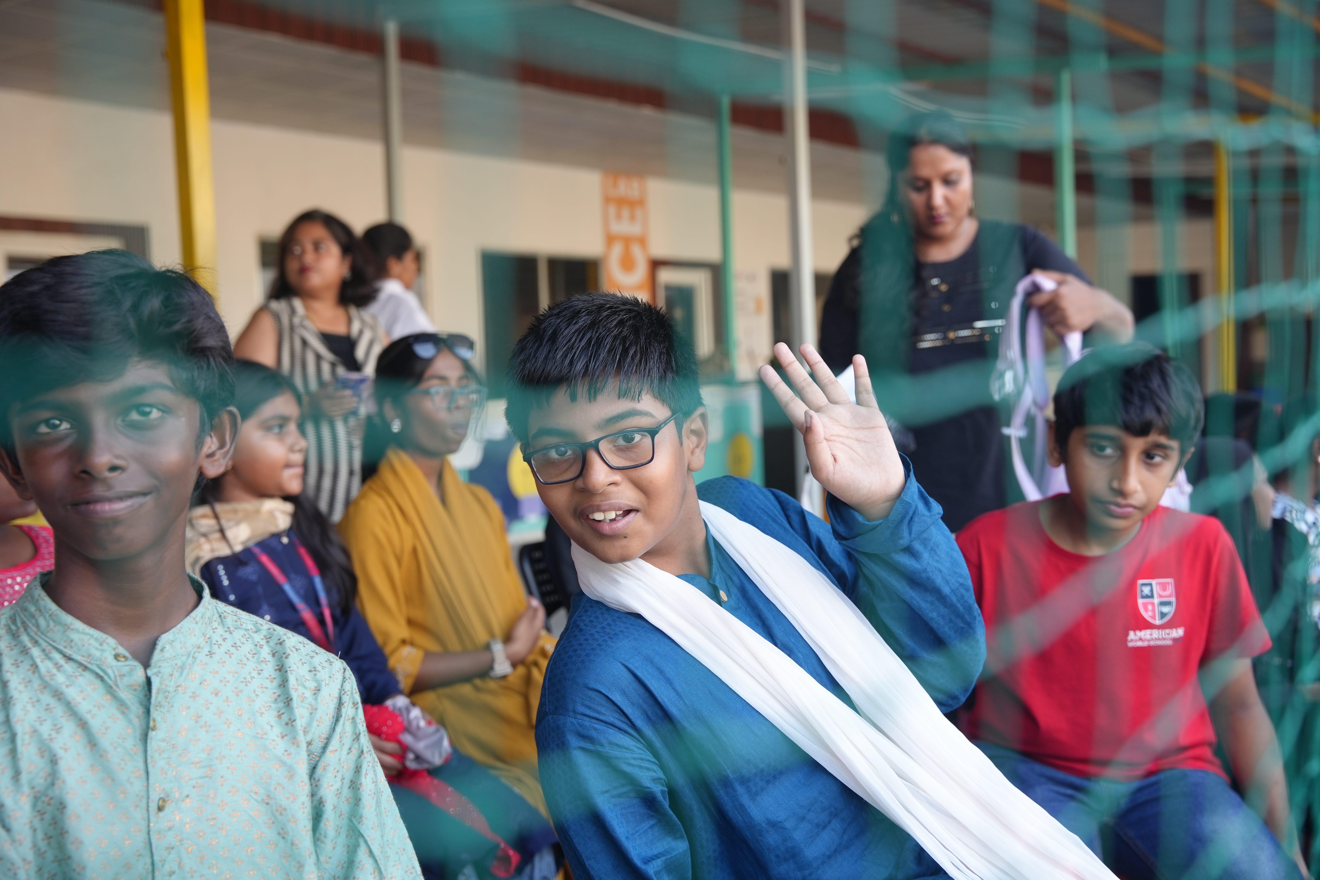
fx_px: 1584
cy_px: 440
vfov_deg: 31.1
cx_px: 660
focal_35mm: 43
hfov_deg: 45.2
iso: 400
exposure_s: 1/160
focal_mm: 43.2
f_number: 4
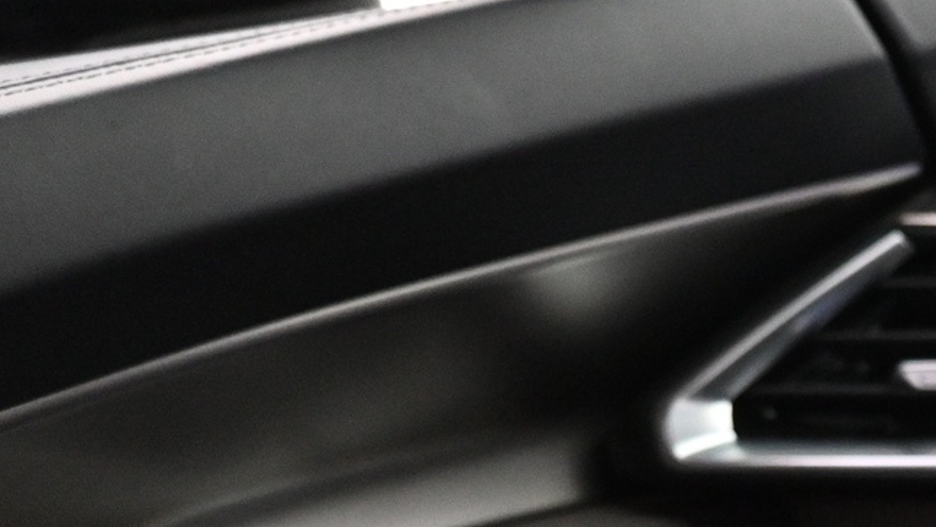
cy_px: 673
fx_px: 1564
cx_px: 1052
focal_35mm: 63
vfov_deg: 18.0
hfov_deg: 29.7
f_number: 3.5
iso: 4000
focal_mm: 16
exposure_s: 1/40
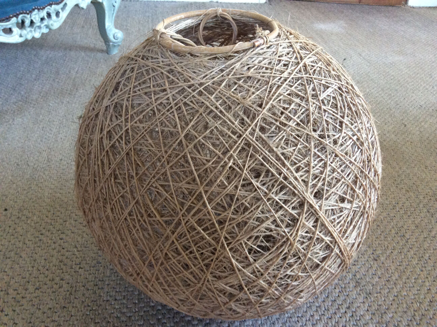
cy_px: 164
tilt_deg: -34.4
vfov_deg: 44.1
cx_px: 218
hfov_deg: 56.9
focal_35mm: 32
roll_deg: -1.8
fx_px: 403
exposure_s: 1/25
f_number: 2.4
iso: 160
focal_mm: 3.3
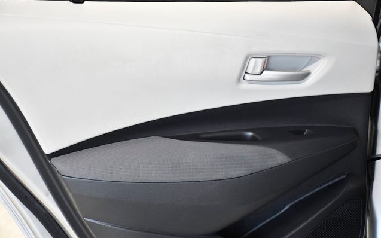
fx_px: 893
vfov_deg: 15.2
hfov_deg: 24.1
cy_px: 120
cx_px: 191
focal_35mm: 86
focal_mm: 56
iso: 2500
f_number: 4.8
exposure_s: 1/160
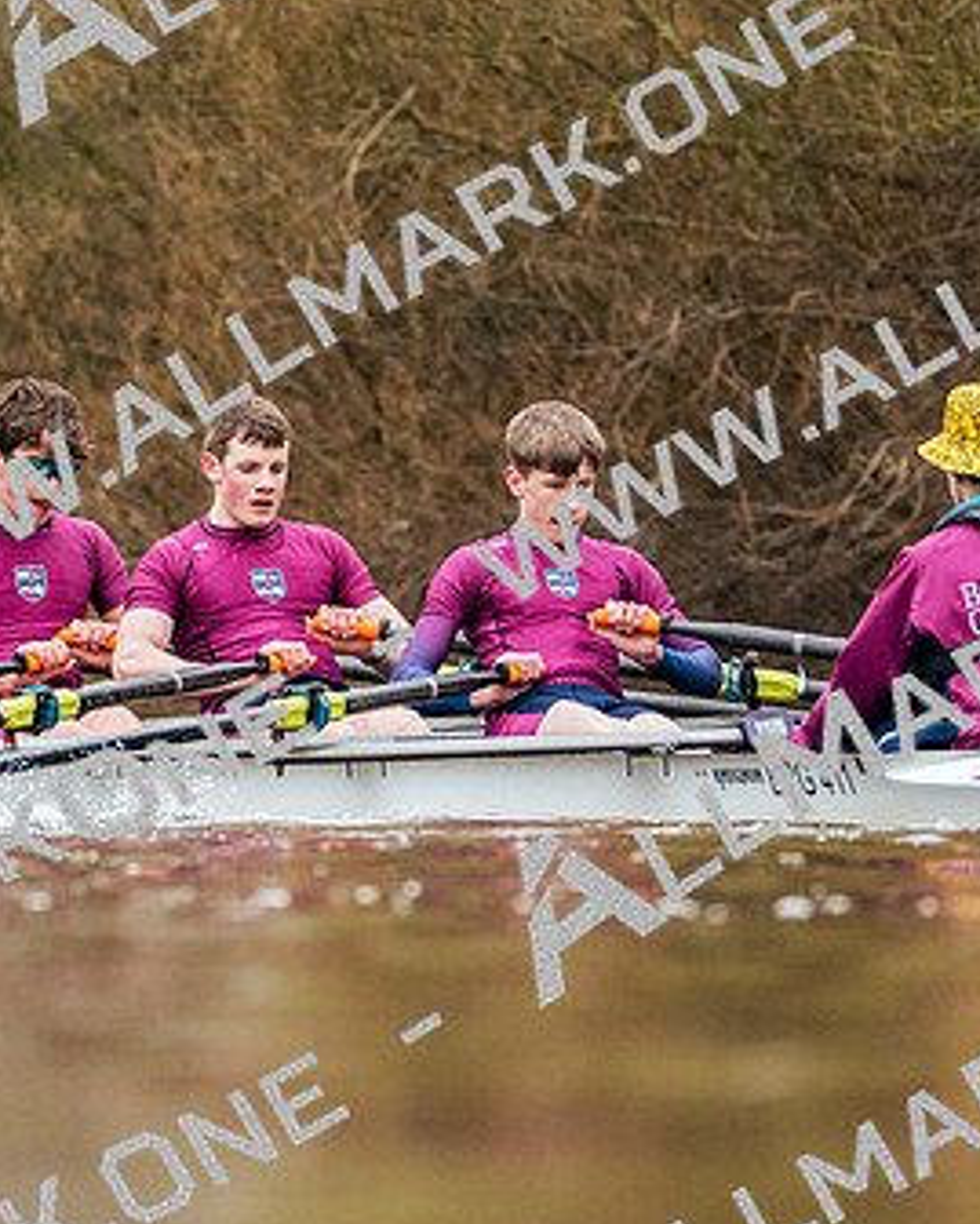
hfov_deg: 2.9
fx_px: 19496
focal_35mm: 538
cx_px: 208
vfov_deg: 3.6
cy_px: 661
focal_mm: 332
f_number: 6.3
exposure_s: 1/2000
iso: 4000
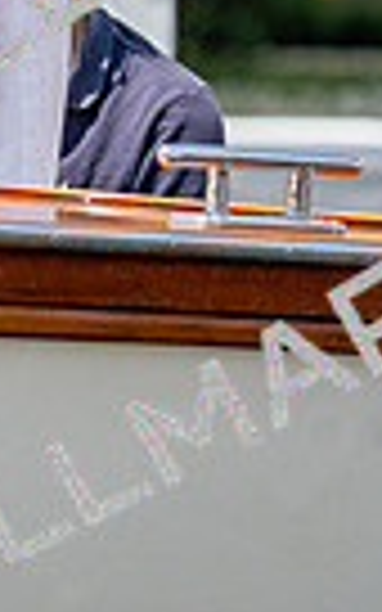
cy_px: -209
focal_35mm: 960
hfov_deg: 1.4
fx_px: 15991
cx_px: -602
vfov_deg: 2.2
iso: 250
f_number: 5.6
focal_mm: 220
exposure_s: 1/1600
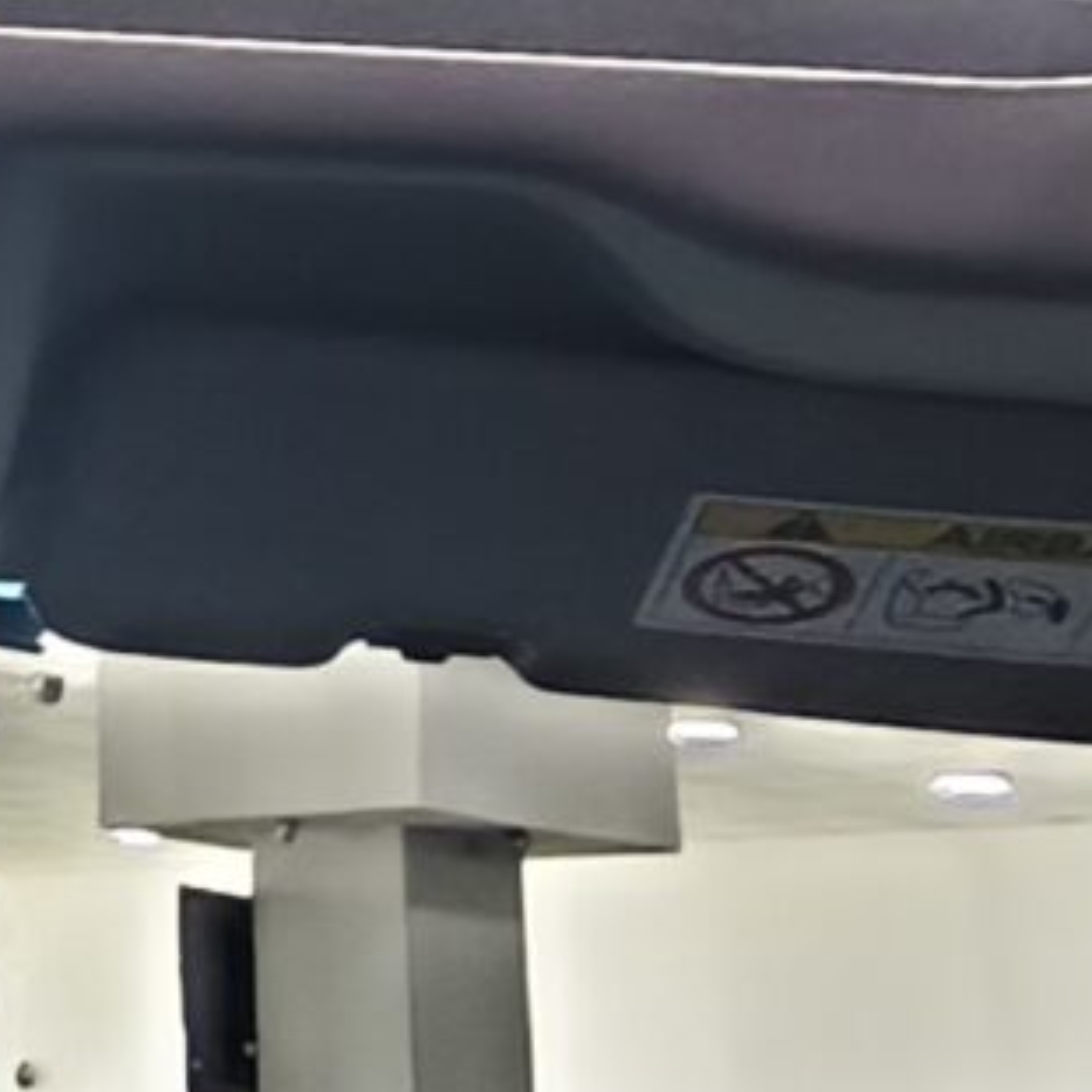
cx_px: -779
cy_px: -337
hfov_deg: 14.4
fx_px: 3890
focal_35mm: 109
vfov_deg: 15.2
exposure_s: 1/25
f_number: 2.2
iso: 640
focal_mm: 1.91
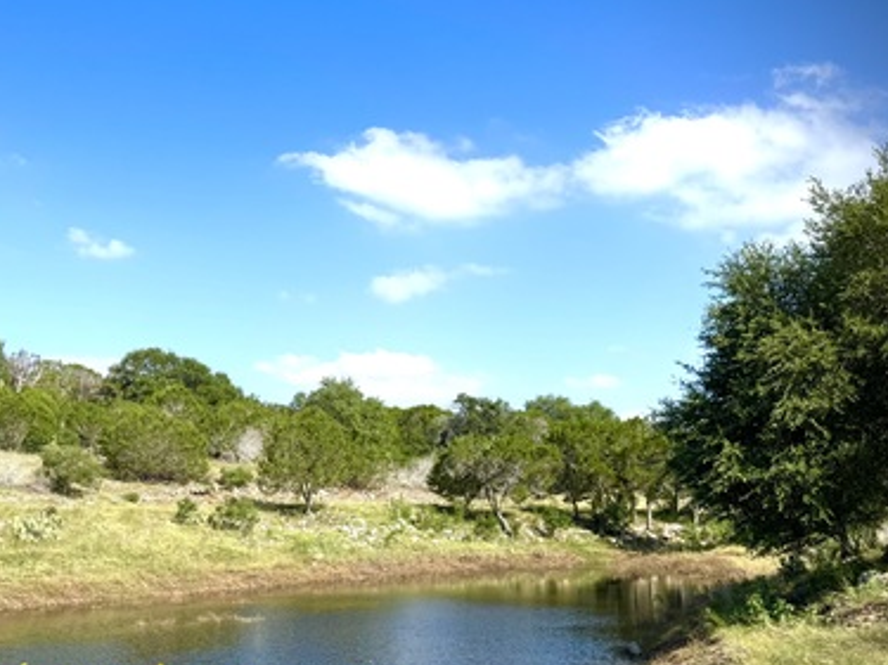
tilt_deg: +4.9
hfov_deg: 44.3
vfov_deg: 34.9
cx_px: 225
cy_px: 431
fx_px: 1051
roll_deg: +0.4
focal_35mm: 41
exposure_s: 1/4310
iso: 80
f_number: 1.78
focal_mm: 6.76
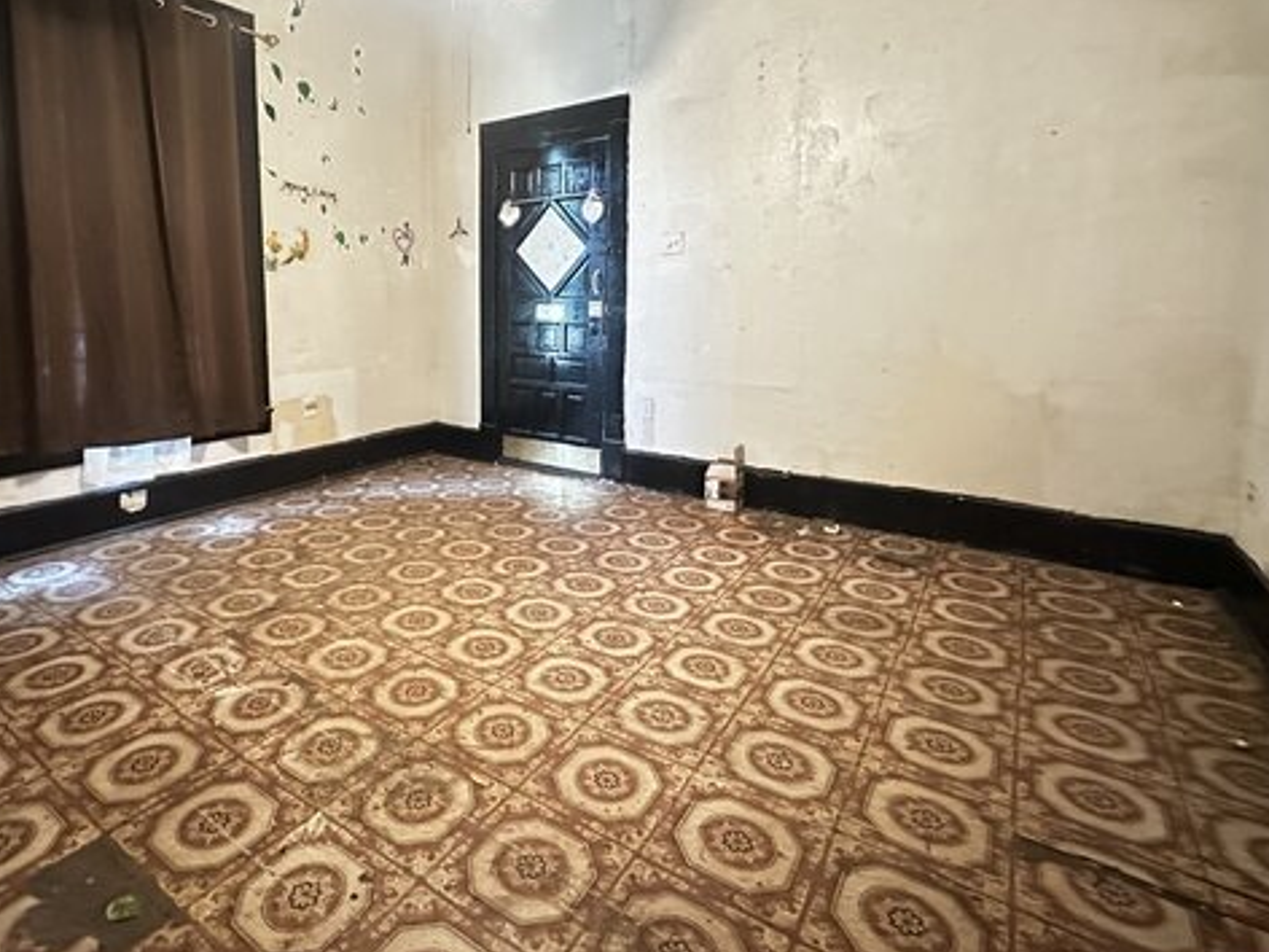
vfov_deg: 67.9
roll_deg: +0.0
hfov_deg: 83.8
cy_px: 376
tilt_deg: -6.1
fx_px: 697
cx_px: 516
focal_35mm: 19
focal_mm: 2.22
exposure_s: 1/30
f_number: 2.2
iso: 1600
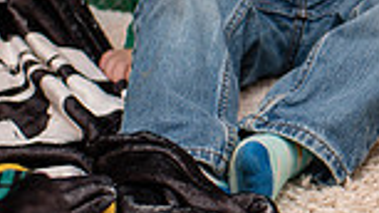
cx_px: 612
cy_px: -103
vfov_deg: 8.5
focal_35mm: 139
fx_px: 1397
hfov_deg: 14.2
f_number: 2.8
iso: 400
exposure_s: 1/200
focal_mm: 35
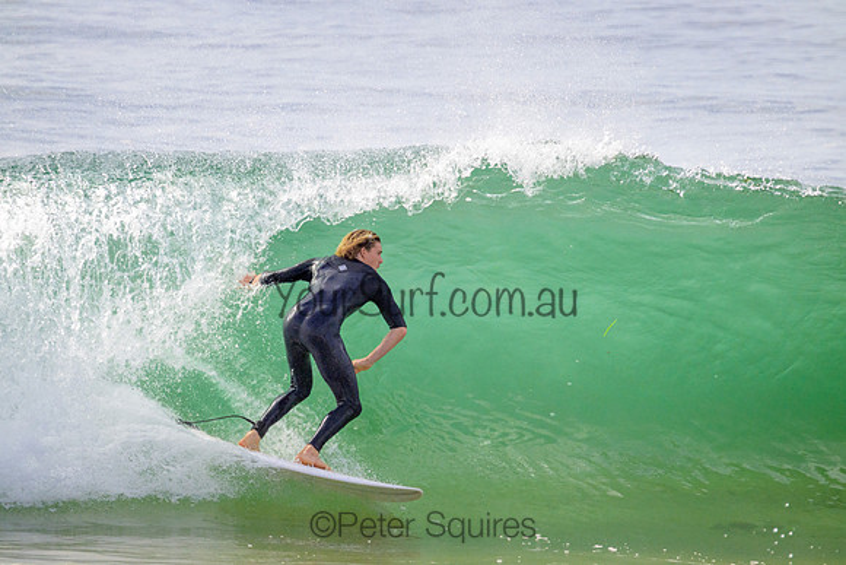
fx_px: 18804
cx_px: 423
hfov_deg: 2.6
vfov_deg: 1.7
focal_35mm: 800
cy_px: 282
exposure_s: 1/2000
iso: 1100
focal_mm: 800
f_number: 11
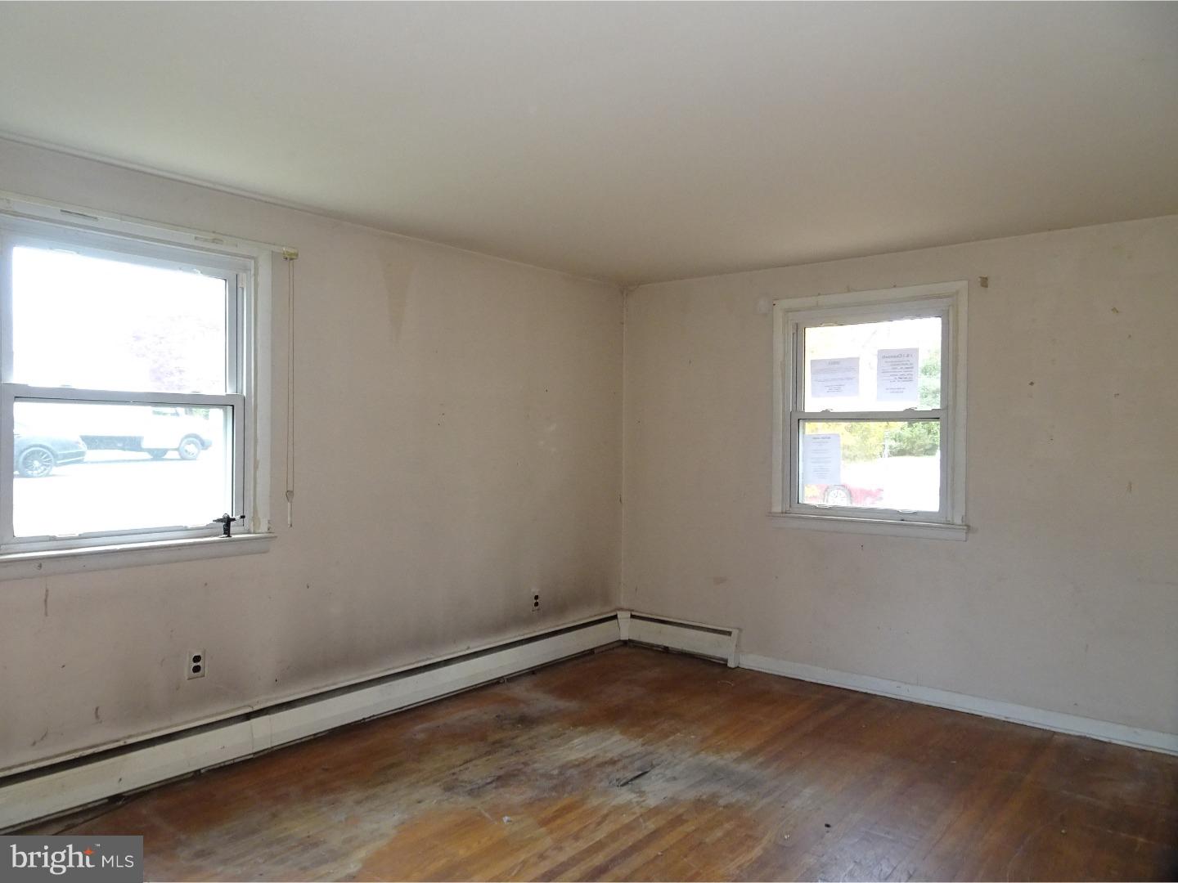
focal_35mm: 24
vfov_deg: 56.8
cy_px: 442
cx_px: 589
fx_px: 817
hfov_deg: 71.6
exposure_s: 1/30
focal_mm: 4.1
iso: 400
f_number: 3.5
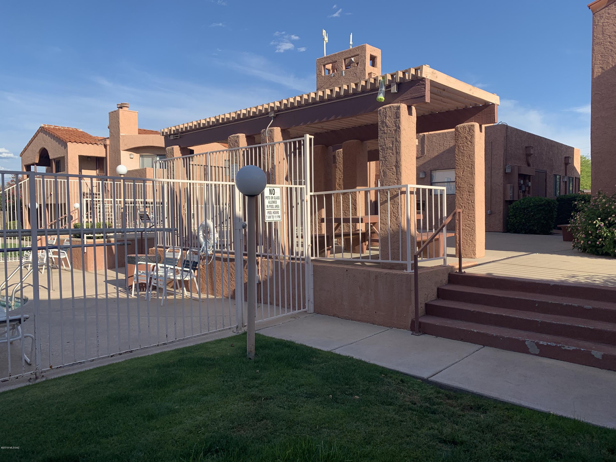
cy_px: 231
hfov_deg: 67.3
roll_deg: +0.3
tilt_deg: +0.9
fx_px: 463
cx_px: 308
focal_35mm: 26
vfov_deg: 53.1
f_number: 1.8
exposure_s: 1/1689
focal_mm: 4.25
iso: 25
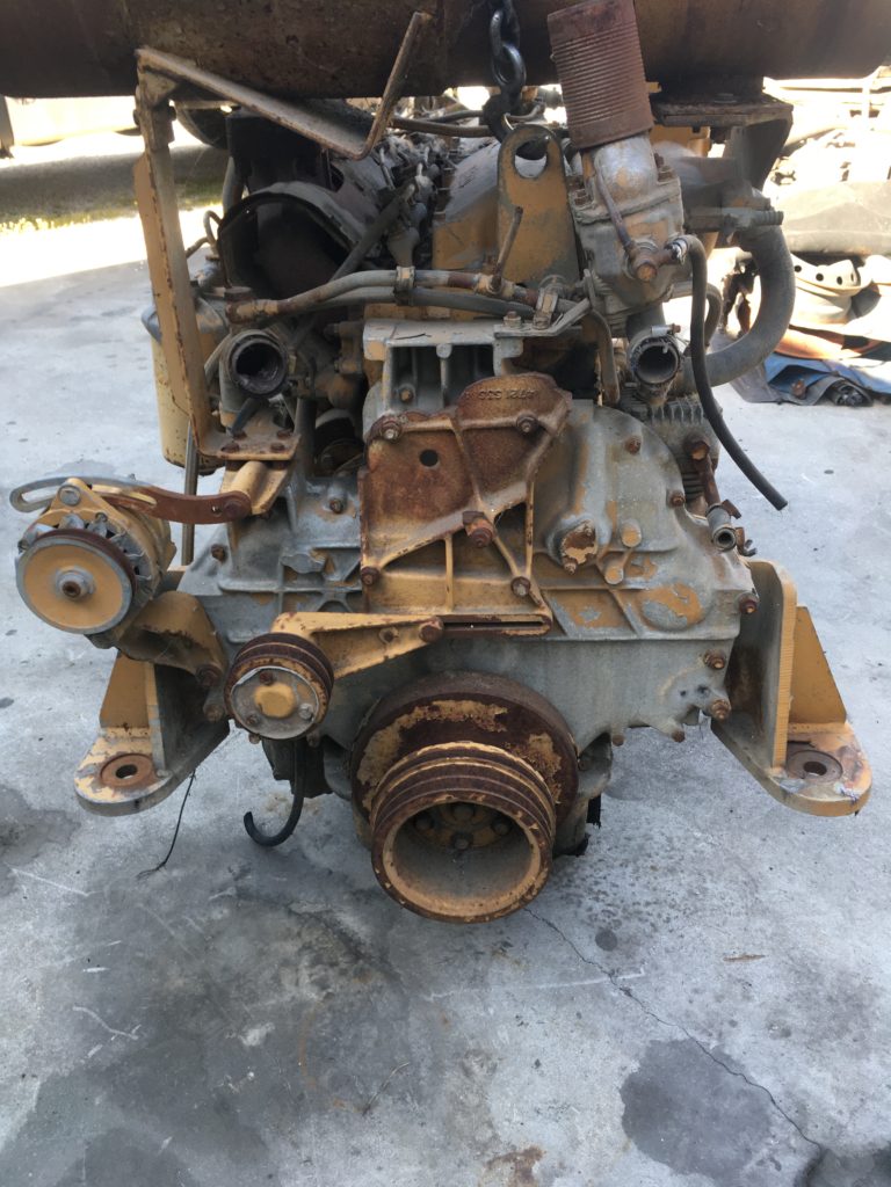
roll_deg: +2.4
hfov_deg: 48.2
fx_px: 995
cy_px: 594
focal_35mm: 29
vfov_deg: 61.7
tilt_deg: -33.0
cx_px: 446
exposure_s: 1/100
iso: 32
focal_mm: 4.15
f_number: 2.2
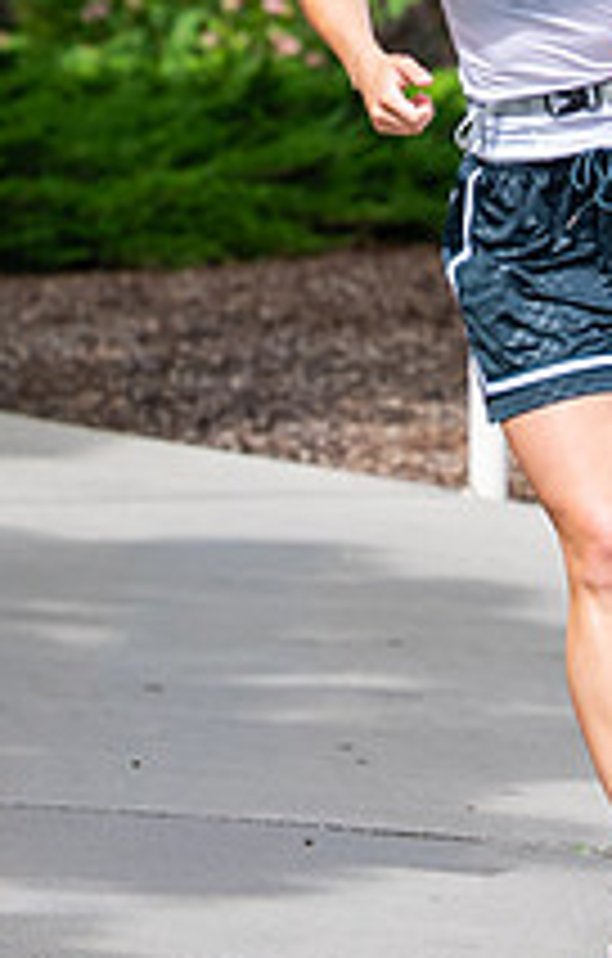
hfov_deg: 3.1
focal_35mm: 434
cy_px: -248
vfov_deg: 4.8
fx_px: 11406
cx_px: 580
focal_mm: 90
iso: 200
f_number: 2.8
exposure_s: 1/1250
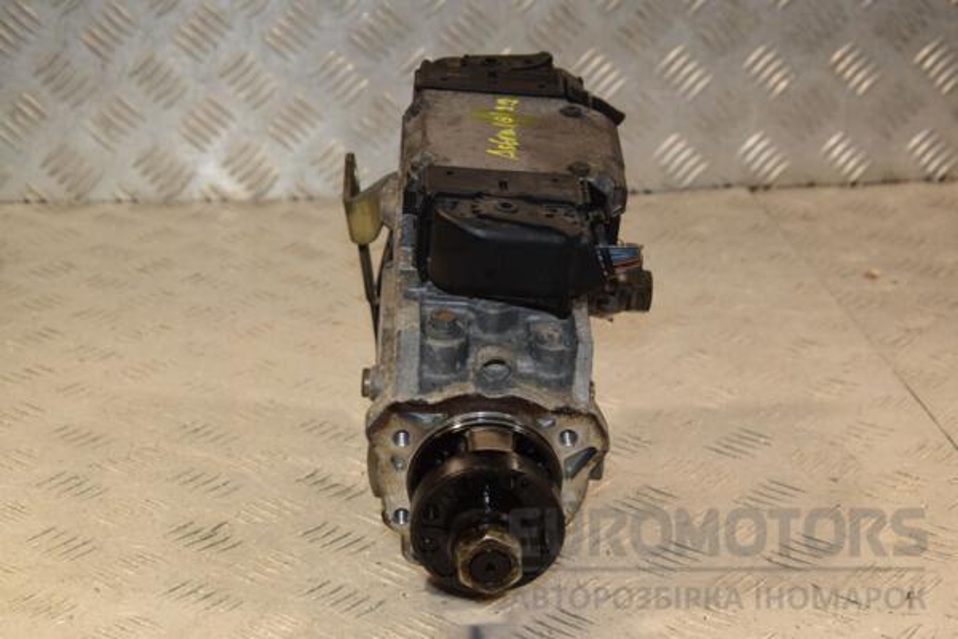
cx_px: 479
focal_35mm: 78
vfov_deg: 17.5
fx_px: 2076
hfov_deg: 26.0
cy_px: 320
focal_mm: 52
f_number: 7.1
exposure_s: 1/200
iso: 800
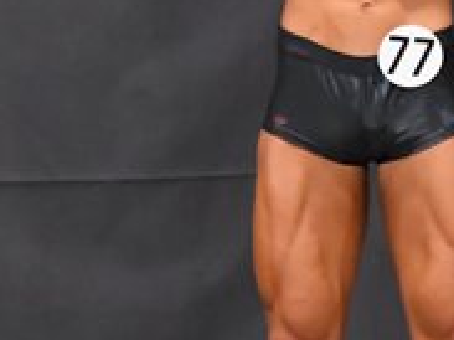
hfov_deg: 2.2
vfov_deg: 1.6
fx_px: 11993
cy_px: 109
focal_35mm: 915
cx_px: 743
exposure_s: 1/400
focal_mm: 150
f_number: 5.6
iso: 6400
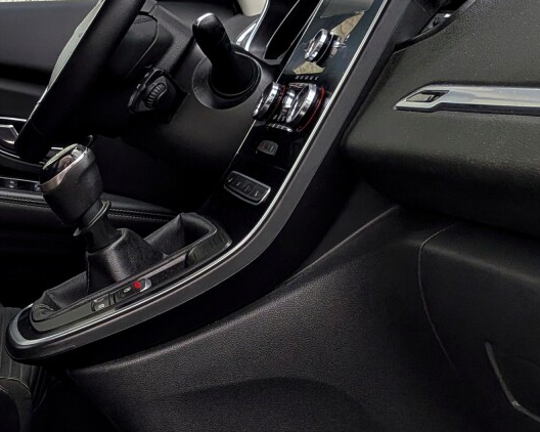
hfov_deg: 22.3
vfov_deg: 21.5
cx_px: -256
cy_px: 231
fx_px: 1134
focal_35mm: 71
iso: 30
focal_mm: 4.53
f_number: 1.7
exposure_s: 1/1418
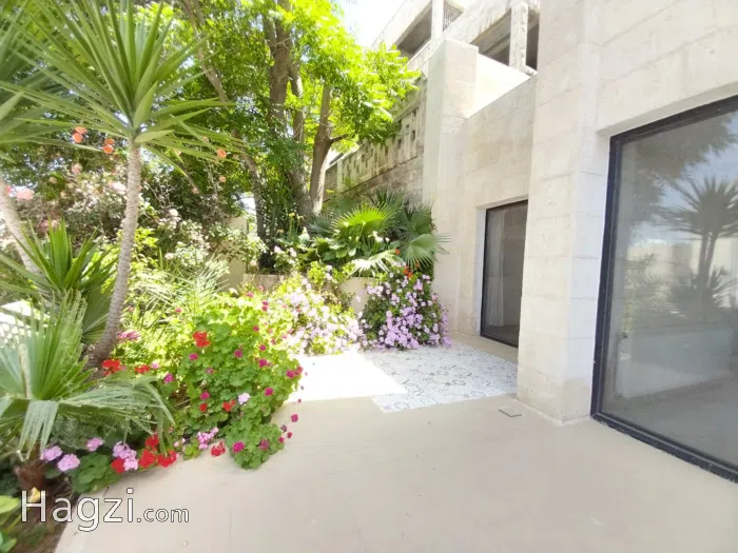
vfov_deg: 89.9
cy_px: 276
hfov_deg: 106.2
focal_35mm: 13
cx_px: 369
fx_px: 277
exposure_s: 1/117
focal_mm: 1.3
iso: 64
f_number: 2.2
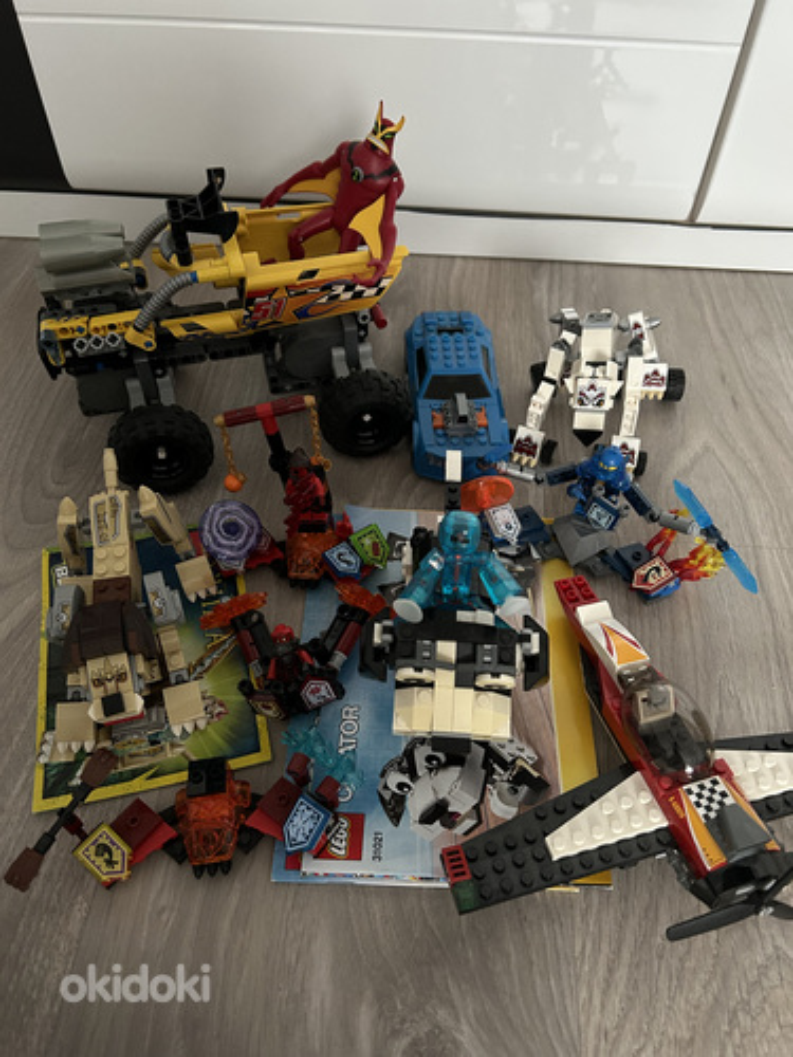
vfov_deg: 67.3
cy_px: 528
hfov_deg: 53.1
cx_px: 396
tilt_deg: -50.7
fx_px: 794
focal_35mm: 26
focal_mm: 5.7
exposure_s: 1/33
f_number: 1.5
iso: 640
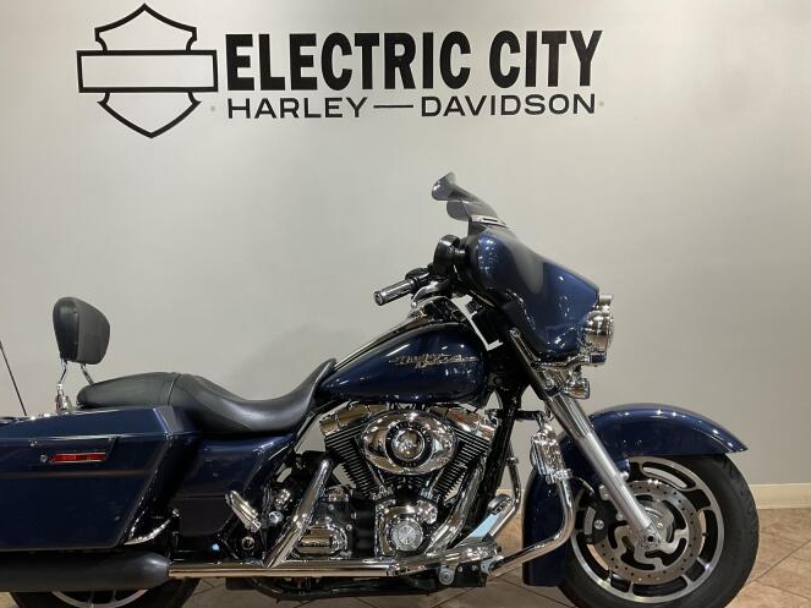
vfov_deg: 40.6
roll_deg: +0.6
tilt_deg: -9.1
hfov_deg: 52.5
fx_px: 820
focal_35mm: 35
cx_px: 360
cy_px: 338
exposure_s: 1/60
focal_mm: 3
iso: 64
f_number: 1.8
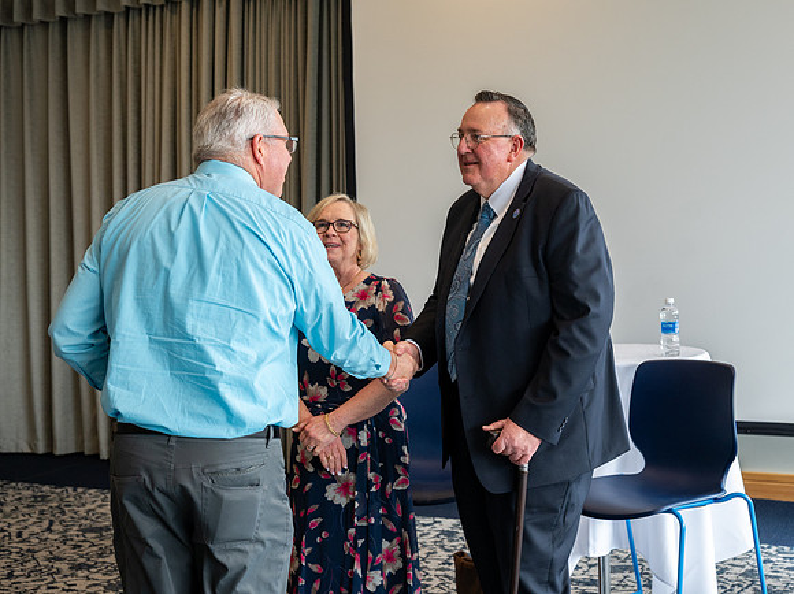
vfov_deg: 29.9
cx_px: 480
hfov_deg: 39.1
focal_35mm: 48
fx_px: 1111
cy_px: 243
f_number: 4
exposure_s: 1/200
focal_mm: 38
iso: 500
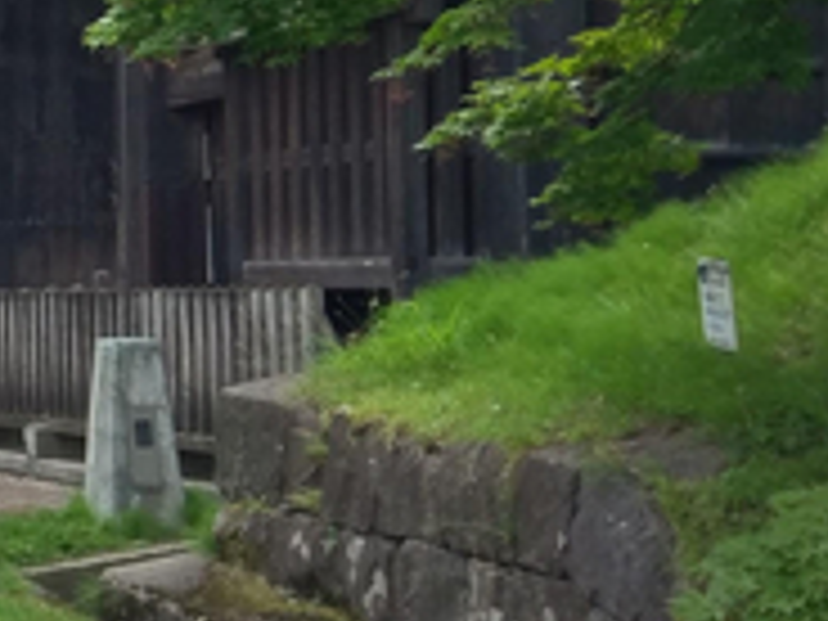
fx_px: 2703
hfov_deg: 14.9
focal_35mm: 113
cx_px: -724
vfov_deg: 13.0
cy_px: 122
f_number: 1.8
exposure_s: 1/578
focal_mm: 4.58
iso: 100
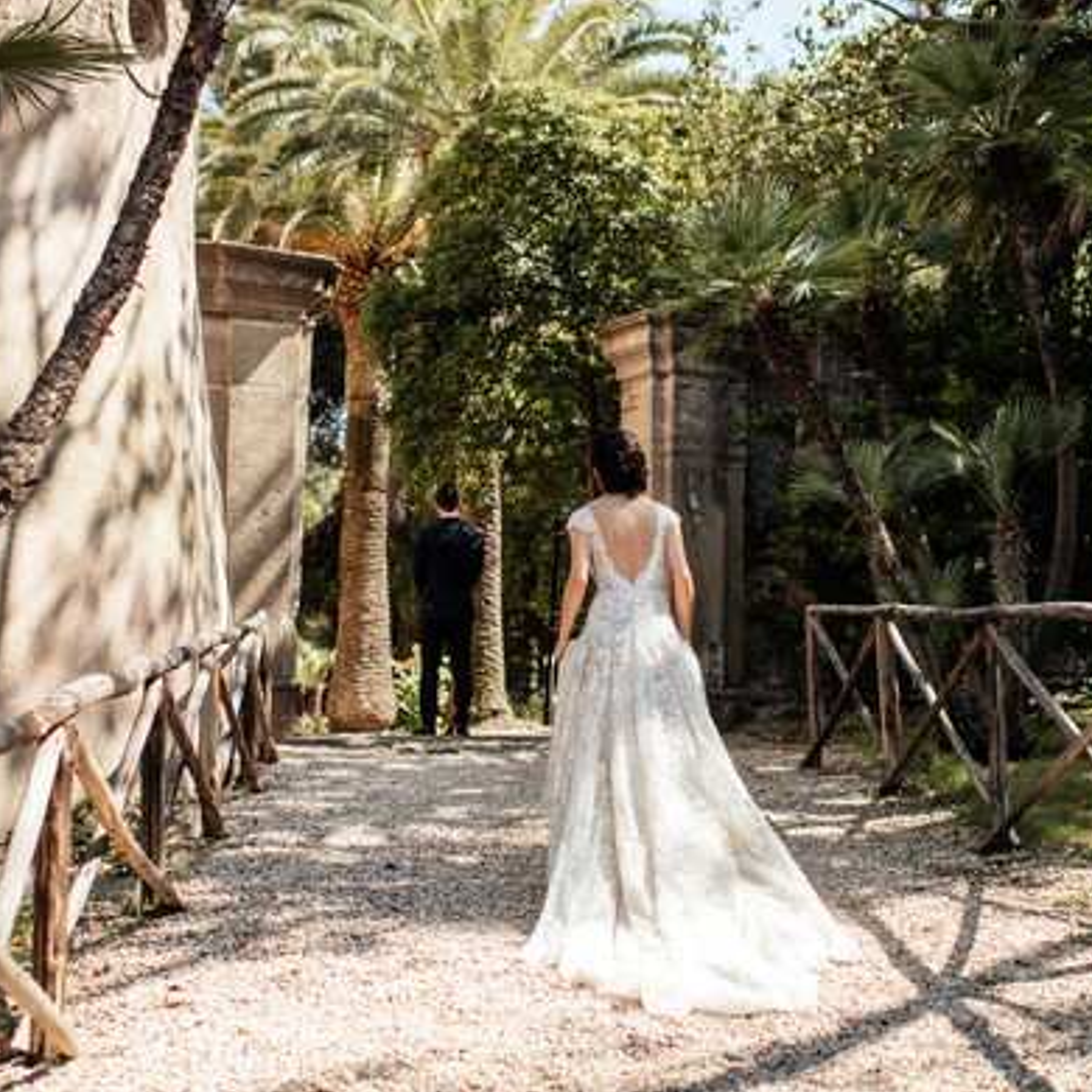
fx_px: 1606
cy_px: 549
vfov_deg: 37.6
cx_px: 524
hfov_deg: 37.5
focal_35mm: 45
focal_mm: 35
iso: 125
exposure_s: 1/2000
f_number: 2.2
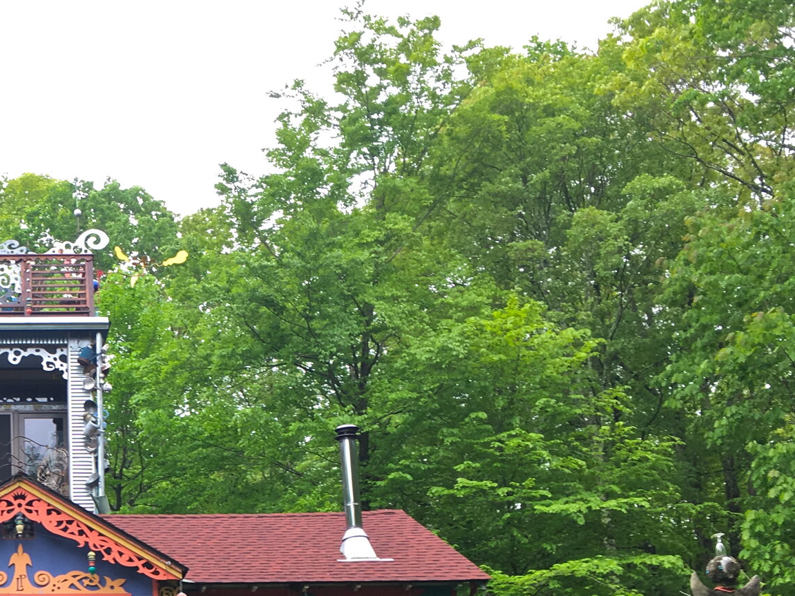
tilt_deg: +13.1
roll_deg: +0.7
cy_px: 643
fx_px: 1447
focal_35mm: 63
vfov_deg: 22.1
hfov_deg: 28.2
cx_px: -62
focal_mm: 4.15
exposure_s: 1/125
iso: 25
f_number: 2.2
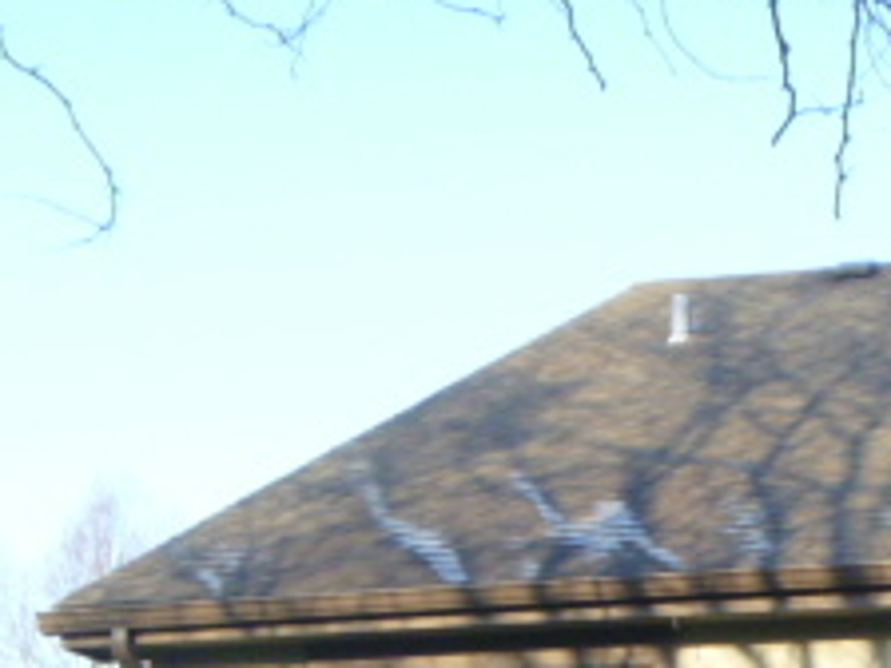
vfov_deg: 14.1
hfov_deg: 18.9
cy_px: 930
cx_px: 982
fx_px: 2574
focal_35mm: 100
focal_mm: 6.3
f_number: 3.5
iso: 200
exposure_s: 1/250
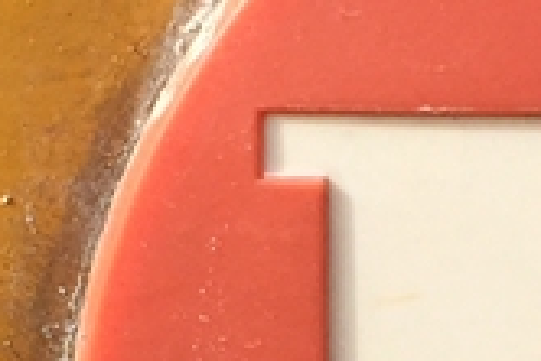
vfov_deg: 6.3
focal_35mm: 218
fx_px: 3279
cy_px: 468
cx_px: 603
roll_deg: -1.0
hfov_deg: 9.3
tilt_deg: -15.6
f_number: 2.2
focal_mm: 4.15
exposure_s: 1/1068
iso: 32
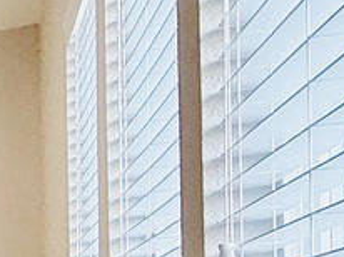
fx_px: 973
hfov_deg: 10.9
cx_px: -730
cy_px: 391
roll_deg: +2.2
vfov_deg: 14.1
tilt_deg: -0.6
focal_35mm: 98
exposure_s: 1/120
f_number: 2.2
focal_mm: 2.22
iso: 250
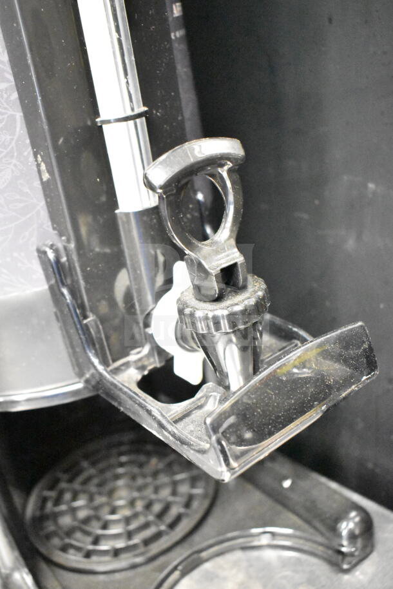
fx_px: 638
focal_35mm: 39
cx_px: 196
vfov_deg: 49.5
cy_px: 294
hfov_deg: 34.2
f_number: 4
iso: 20000
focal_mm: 26
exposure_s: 1/40
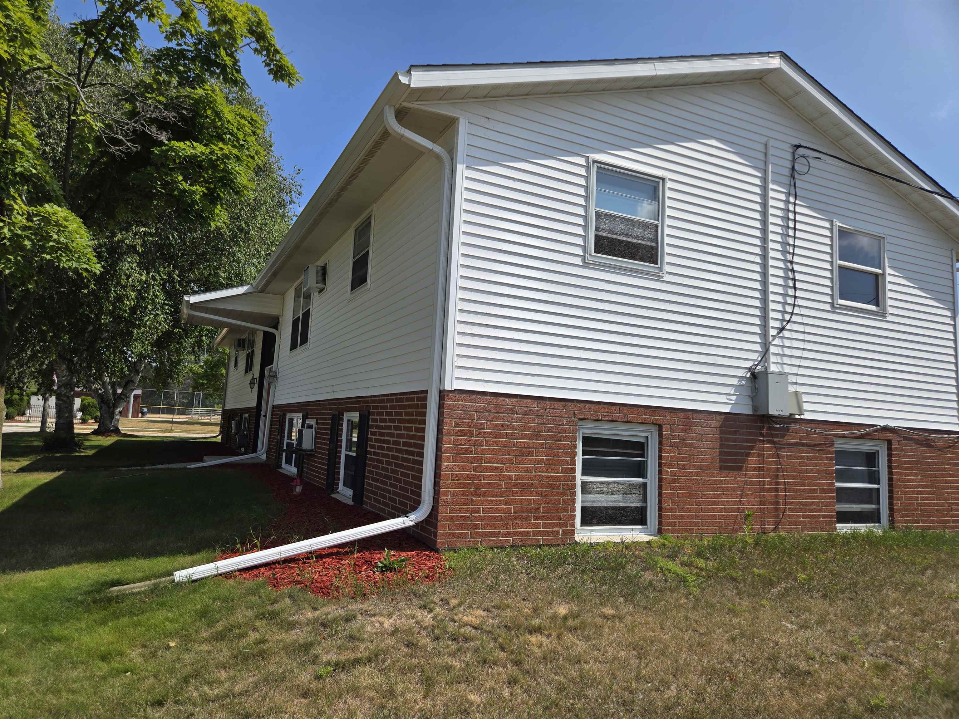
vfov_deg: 58.9
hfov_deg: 73.9
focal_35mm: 23
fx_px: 637
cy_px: 360
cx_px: 480
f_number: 1.8
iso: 25
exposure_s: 1/2565
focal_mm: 5.4
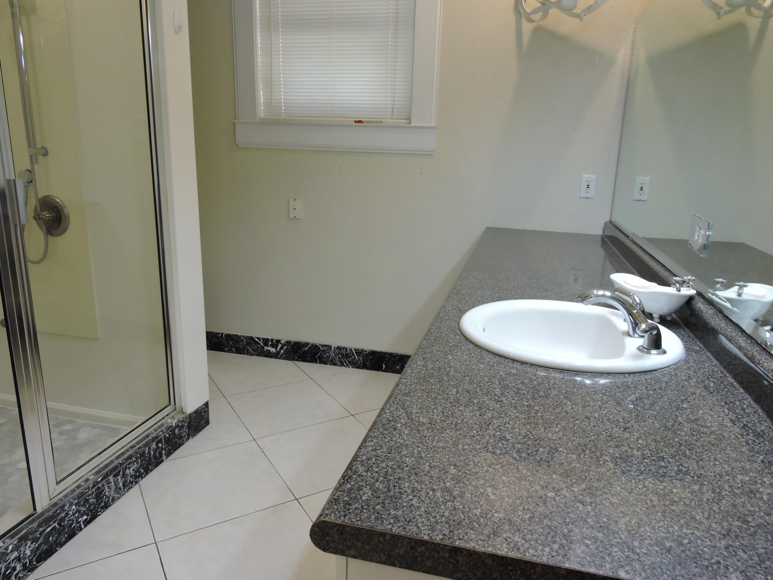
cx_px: 386
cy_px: 290
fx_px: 536
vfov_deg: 56.8
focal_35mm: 24
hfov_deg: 71.6
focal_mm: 4.3
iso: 250
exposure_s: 1/30
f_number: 3.3
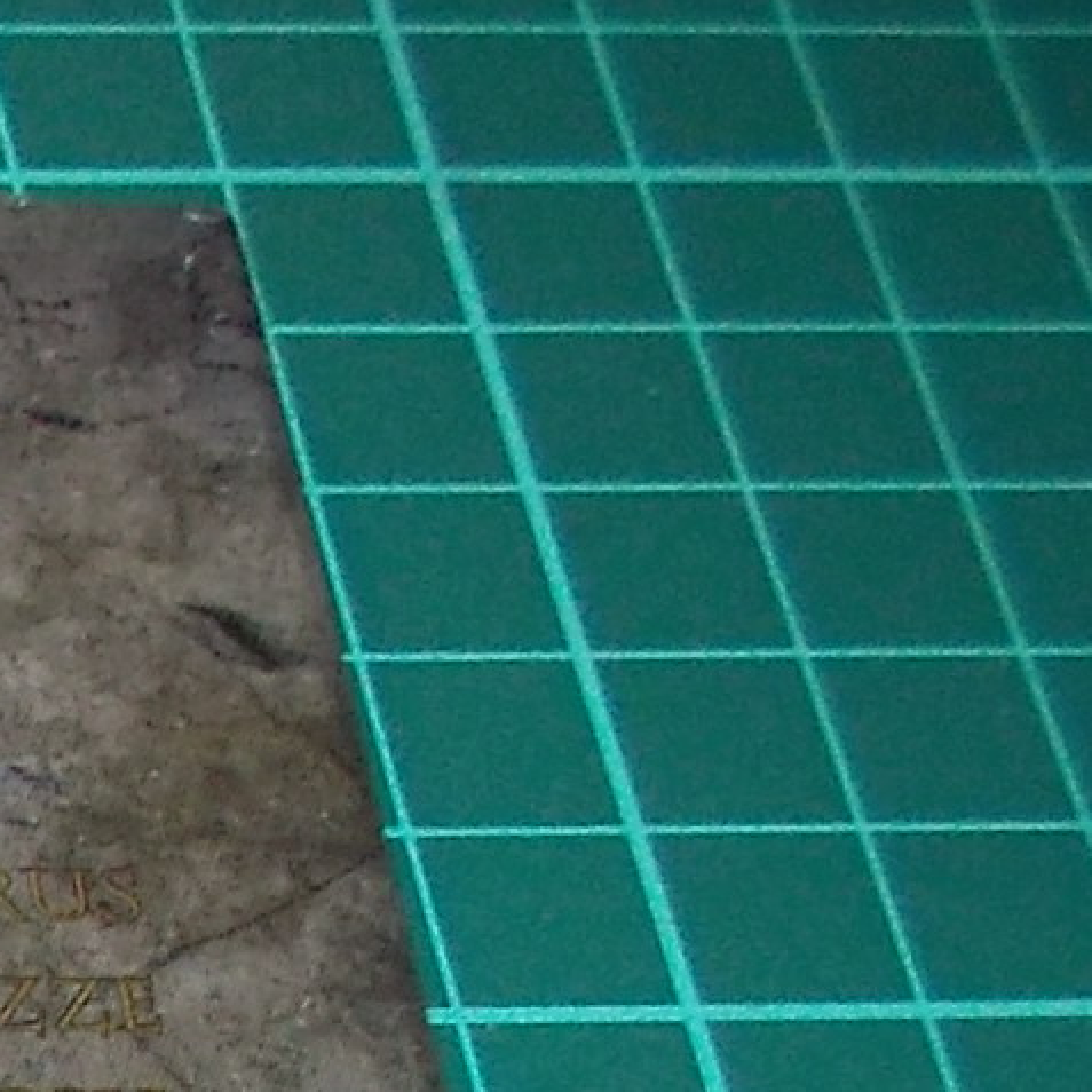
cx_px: -1319
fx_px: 4354
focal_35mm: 122
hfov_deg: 12.1
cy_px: 1802
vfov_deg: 13.2
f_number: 3.3
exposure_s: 1/30
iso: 200
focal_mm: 4.1
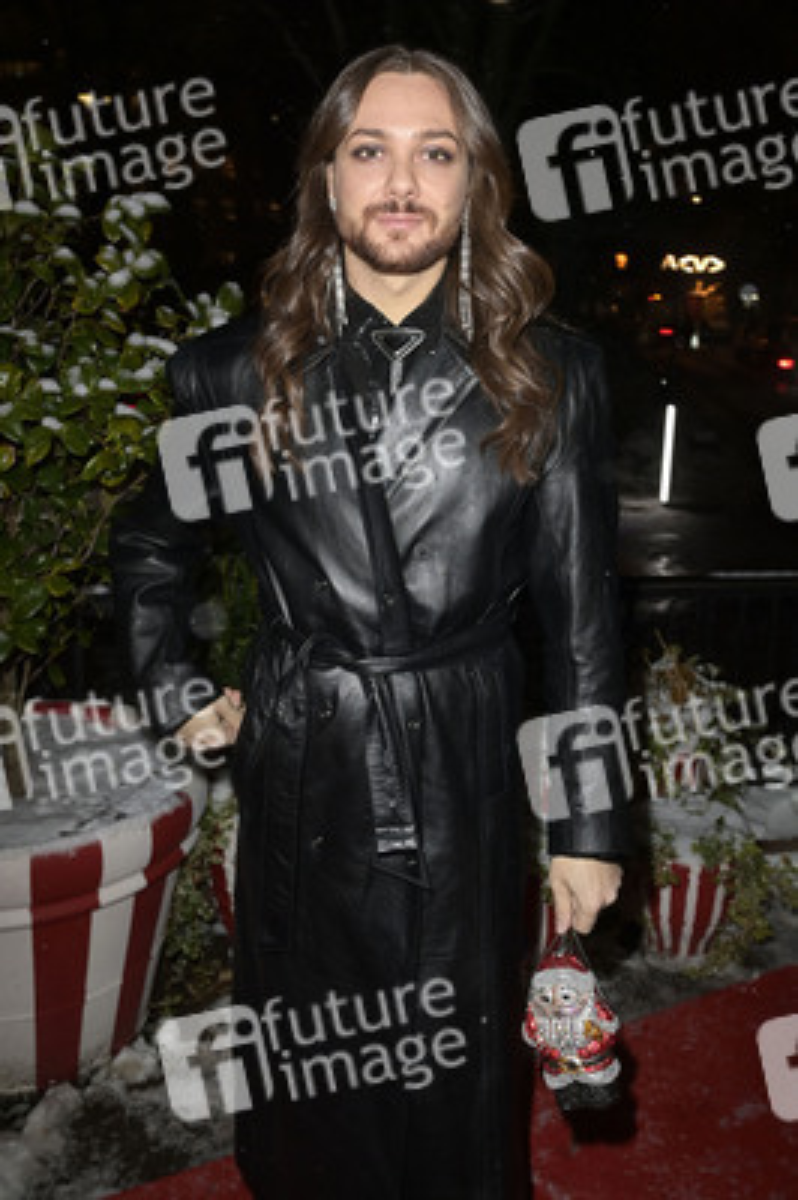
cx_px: 399
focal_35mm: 31
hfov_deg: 42.3
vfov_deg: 60.3
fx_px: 1032
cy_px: 600
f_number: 5.6
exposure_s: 1/60
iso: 1250
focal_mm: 31
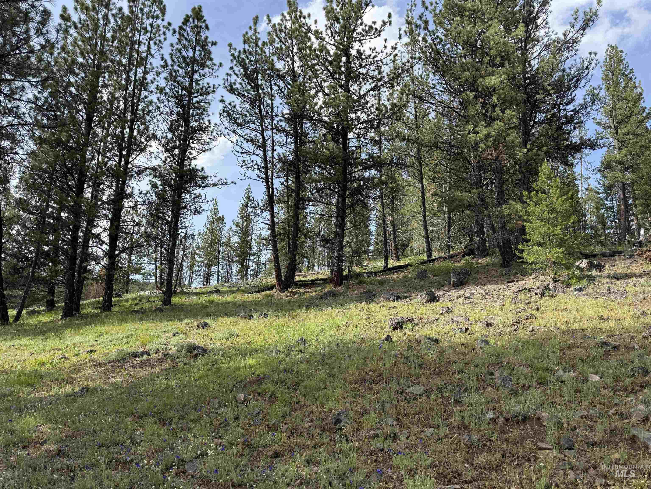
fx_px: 451
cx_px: 326
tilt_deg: +12.2
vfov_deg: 56.8
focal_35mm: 24
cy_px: 244
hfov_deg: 71.6
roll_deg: -3.1
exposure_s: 1/2000
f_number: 1.78
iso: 100
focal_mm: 6.76
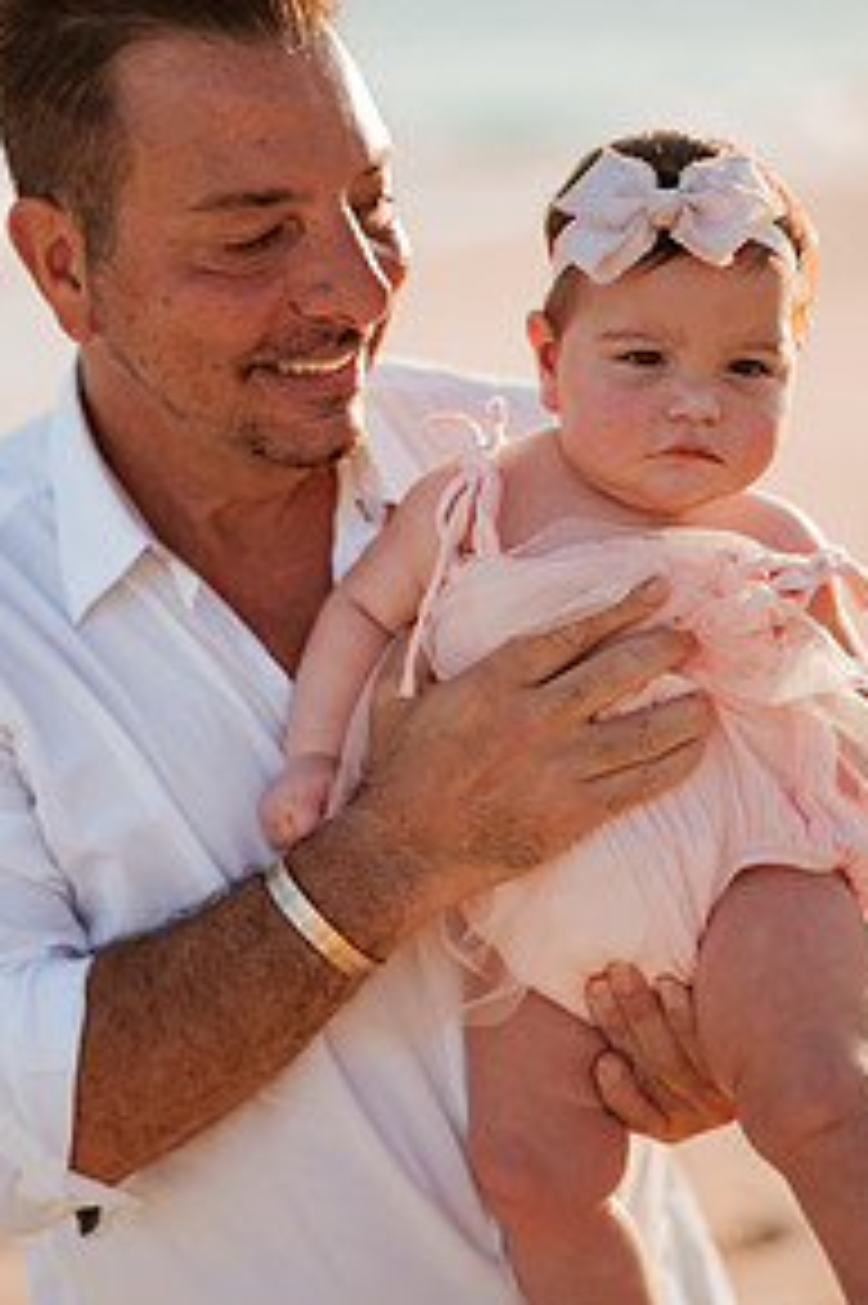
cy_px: 652
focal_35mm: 90
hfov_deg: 15.2
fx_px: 3259
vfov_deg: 22.6
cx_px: 414
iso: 100
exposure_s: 1/4000
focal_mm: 58
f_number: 1.4
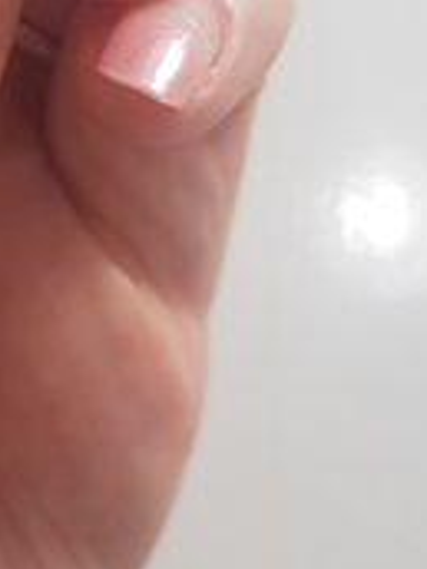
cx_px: -116
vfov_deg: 16.9
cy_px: -189
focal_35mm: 109
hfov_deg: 13.1
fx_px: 1793
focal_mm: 4.2
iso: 100
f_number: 1.7
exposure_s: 1/60
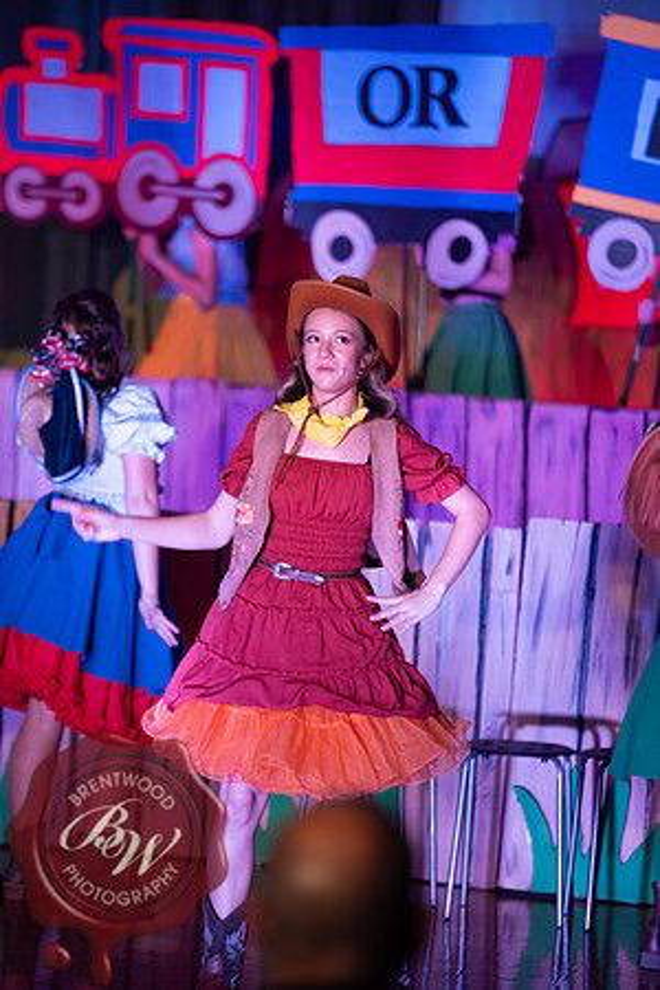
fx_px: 5500
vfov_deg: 10.3
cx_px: 330
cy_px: 495
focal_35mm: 200
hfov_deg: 6.9
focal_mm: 200
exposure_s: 1/200
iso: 1250
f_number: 2.8
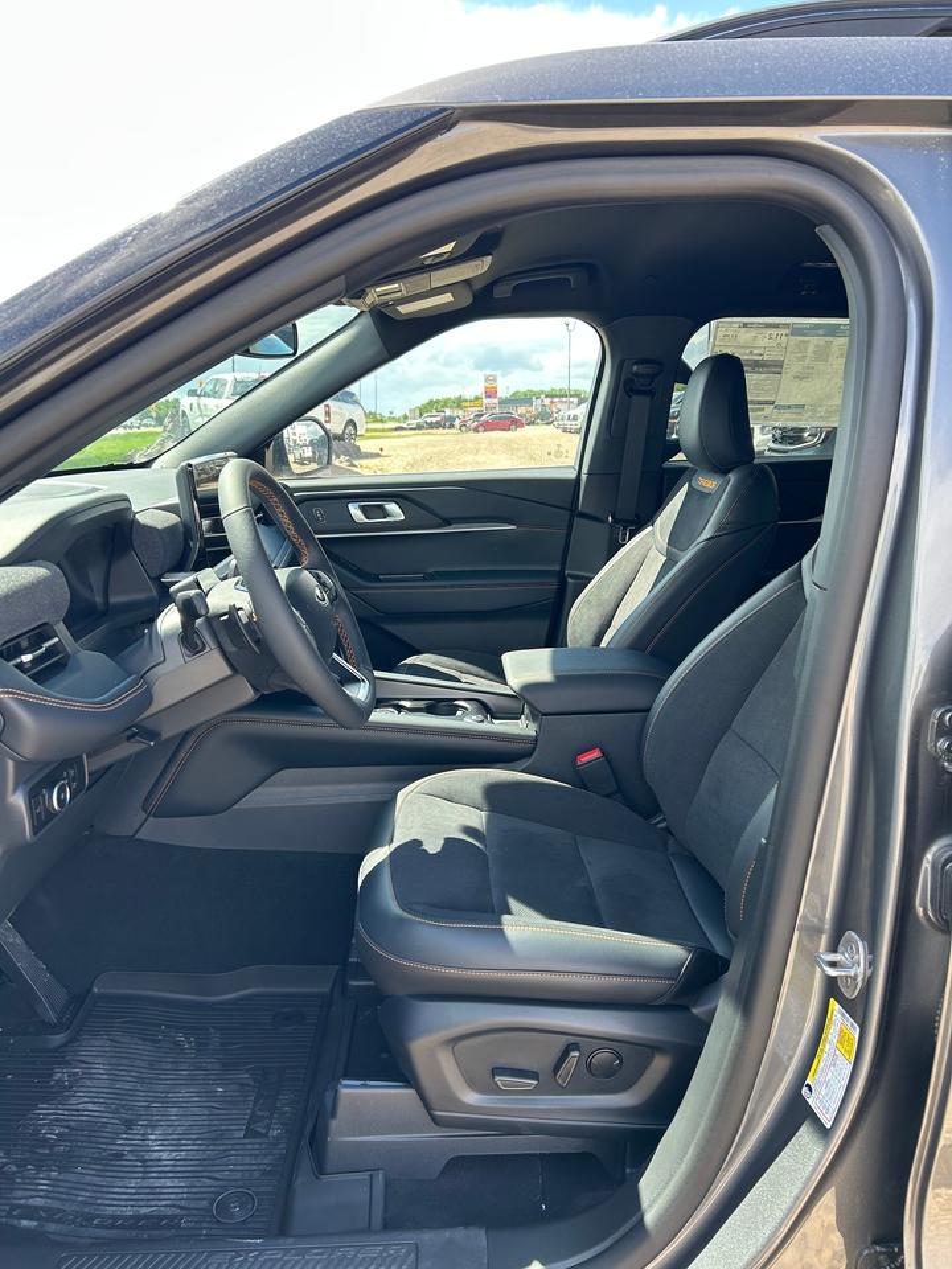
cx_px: 476
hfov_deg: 53.1
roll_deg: +0.9
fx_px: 953
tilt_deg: -14.1
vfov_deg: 67.3
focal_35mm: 26
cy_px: 634
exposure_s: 1/374
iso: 50
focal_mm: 5.7
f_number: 1.5
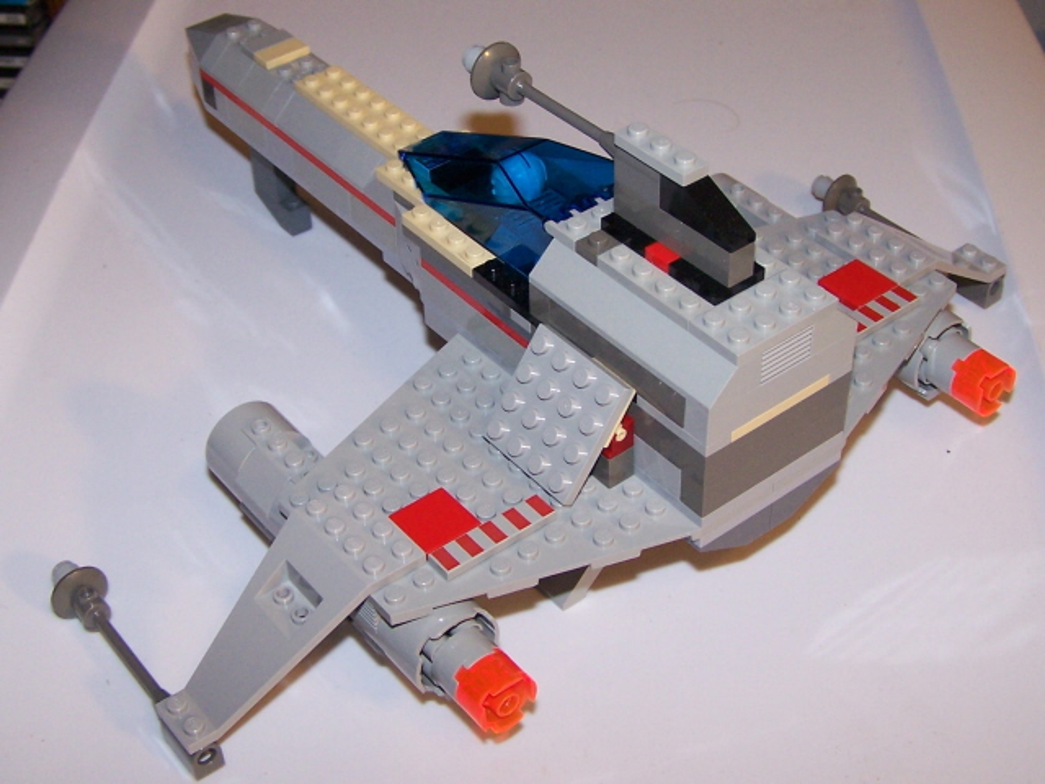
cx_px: 522
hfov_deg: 49.0
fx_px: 1147
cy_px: 392
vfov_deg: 37.7
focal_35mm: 38
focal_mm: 6.3
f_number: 2.8
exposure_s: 1/60
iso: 140
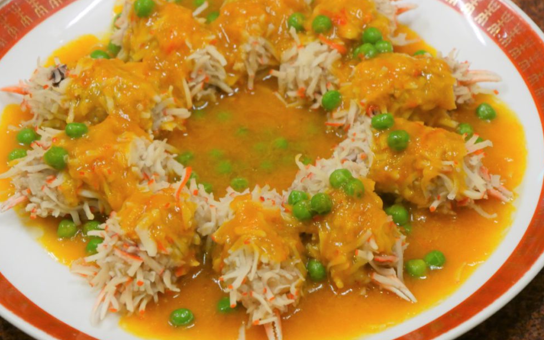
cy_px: 175
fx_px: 2758
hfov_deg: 11.3
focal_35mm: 186
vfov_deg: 7.1
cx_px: 263
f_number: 5.4
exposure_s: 1/80
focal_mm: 84
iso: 3200
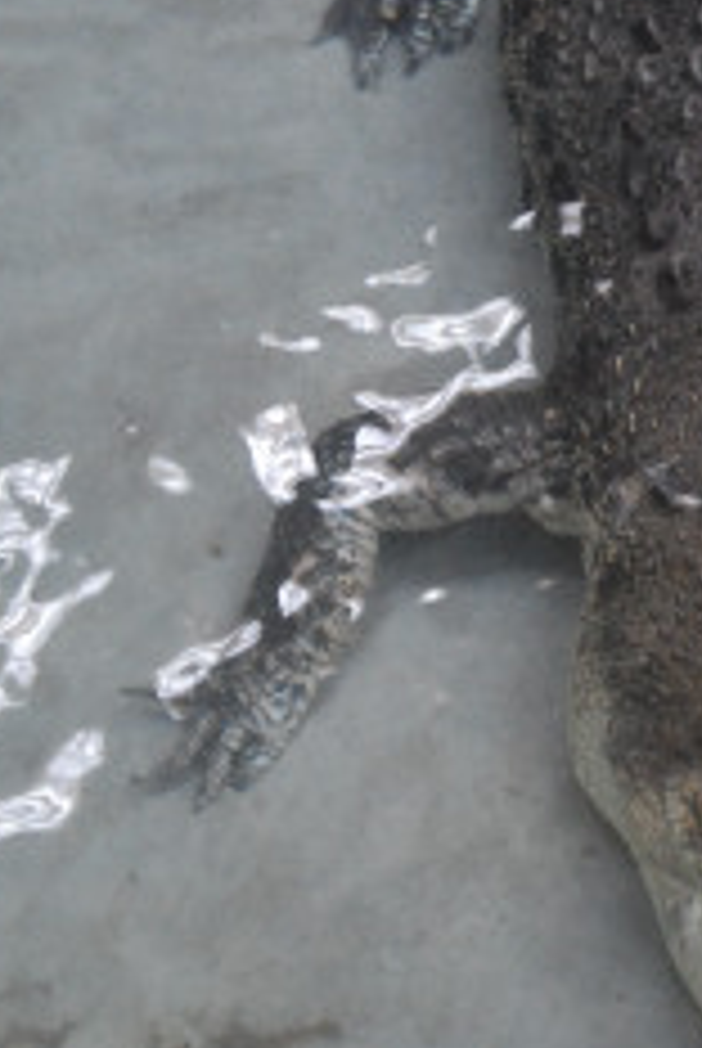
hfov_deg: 9.7
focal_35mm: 139
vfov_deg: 14.6
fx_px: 4053
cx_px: 873
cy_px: 162
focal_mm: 36
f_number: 4.5
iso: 1600
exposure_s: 1/80
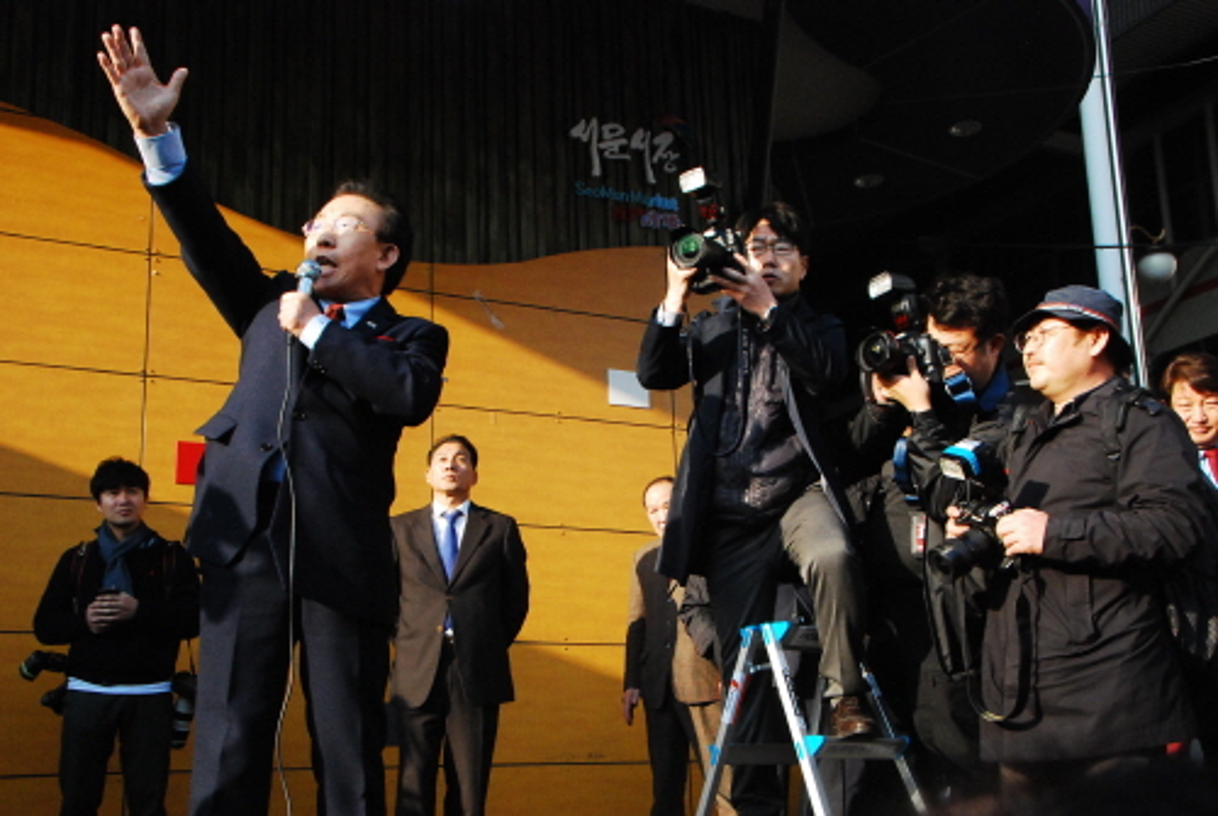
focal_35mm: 40
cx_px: 609
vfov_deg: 33.1
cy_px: 408
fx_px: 1372
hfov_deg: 47.9
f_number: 10
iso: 1600
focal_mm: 27
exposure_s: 1/500
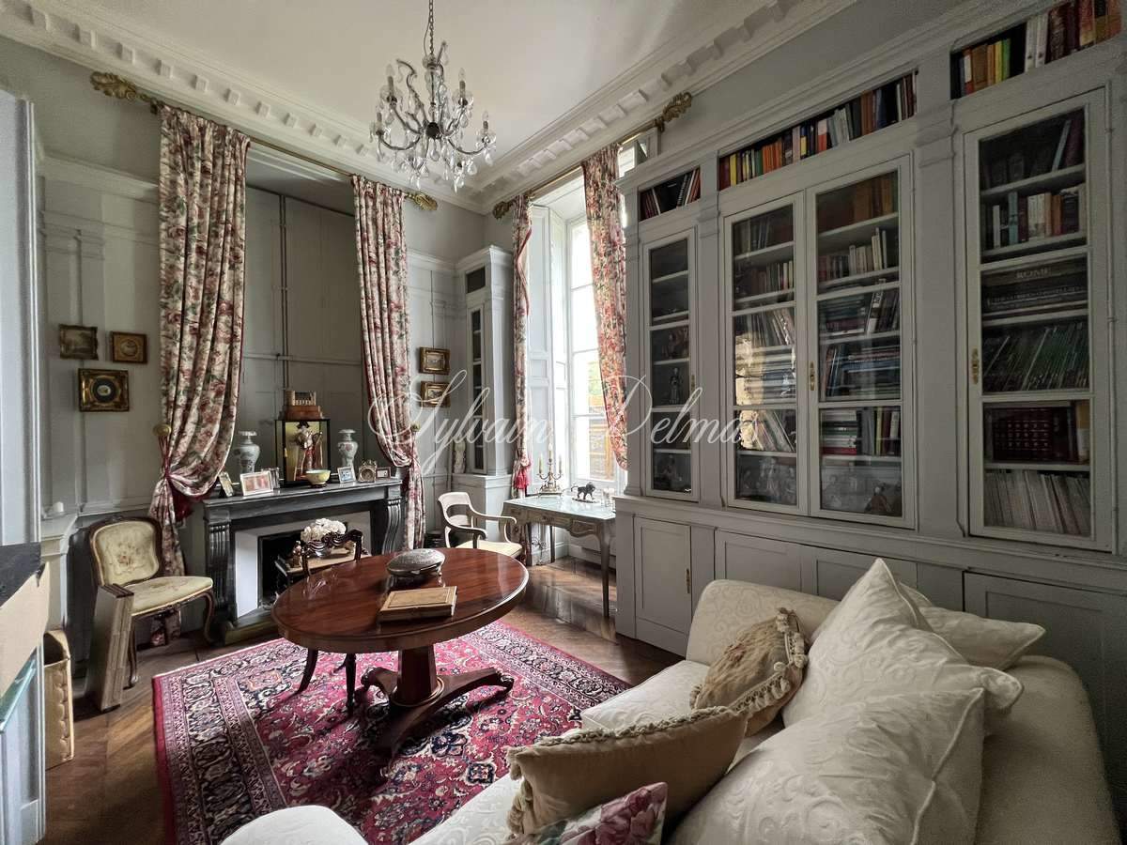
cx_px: 564
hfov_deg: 106.2
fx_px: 423
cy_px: 422
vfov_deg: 89.9
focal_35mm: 13
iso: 125
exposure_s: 1/99
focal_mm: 1.57
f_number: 1.8
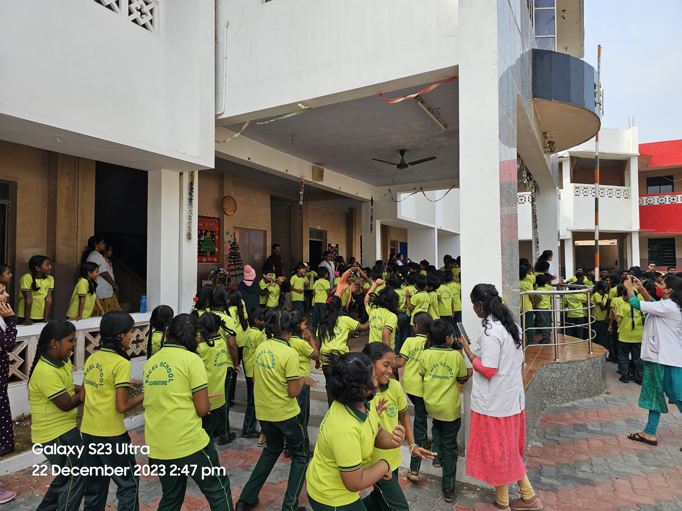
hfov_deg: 73.9
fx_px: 453
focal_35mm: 23
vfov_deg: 58.9
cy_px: 256
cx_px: 341
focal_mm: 6.3
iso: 10
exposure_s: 1/266
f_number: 1.7
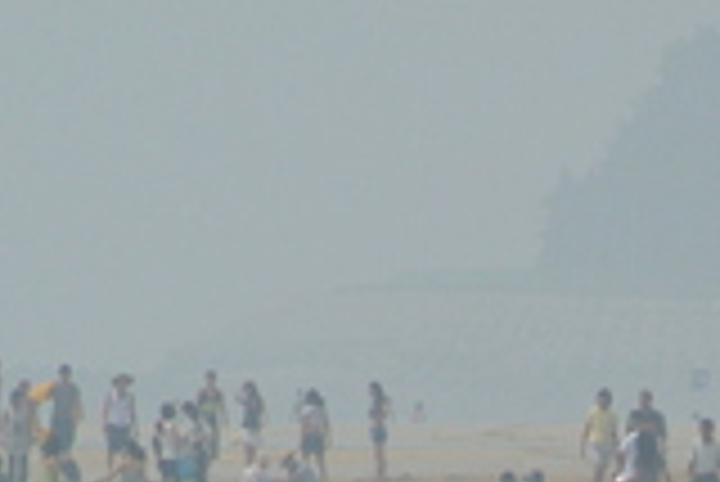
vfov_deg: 1.1
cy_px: 581
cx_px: 601
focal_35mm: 1311
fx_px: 26243
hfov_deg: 1.6
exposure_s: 1/2000
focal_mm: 200
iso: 200
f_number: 4.8
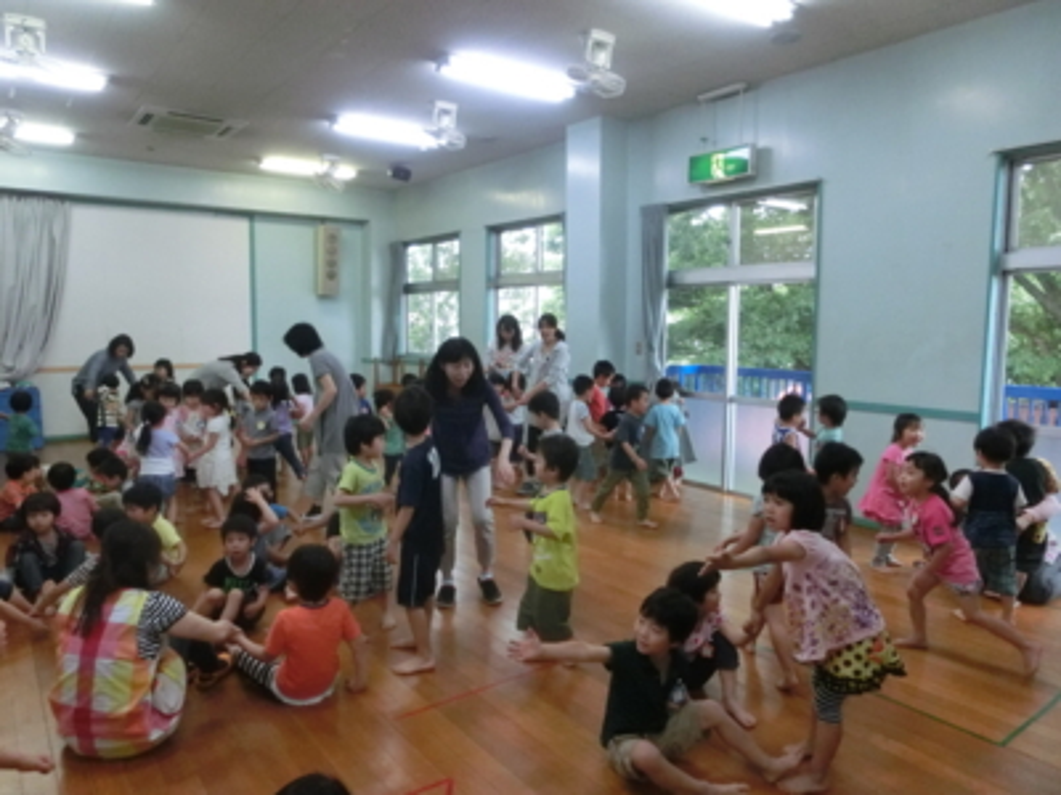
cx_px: 530
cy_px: 398
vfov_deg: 56.8
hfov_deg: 71.6
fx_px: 736
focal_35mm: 24
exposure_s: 1/250
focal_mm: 4.24
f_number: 3
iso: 800
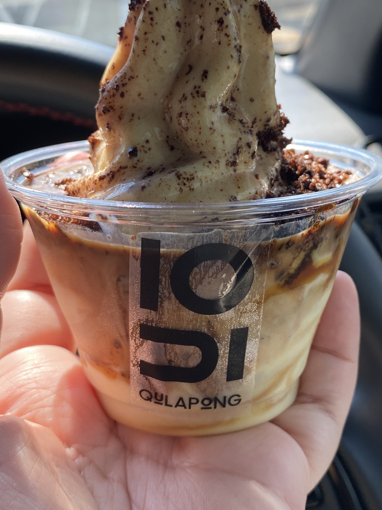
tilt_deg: -17.7
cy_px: 186
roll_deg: +1.3
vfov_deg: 40.1
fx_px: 691
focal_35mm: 47
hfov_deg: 30.8
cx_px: 218
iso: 32
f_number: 1.8
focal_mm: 4.25
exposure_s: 1/265
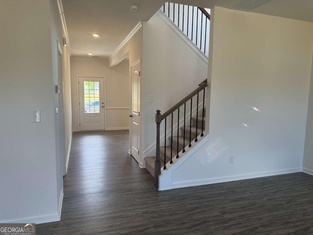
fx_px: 217
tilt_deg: -6.1
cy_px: 118
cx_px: 156
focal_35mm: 24
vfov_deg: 56.8
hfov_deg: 71.6
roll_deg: -1.3
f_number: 1.78
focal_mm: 6.76
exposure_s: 1/165
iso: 80
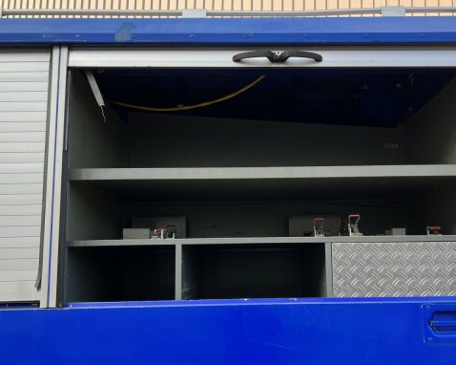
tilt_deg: +7.8
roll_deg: -1.0
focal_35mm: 34
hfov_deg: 52.7
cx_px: 255
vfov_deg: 43.2
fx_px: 459
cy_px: 212
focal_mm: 5.7
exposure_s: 1/539
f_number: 1.5
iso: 50
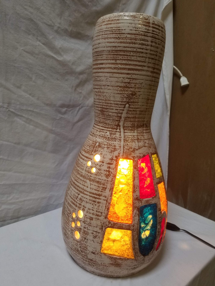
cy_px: 143
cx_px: 108
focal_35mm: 26
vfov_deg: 67.3
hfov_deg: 53.1
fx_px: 215
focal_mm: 4.25
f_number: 1.7
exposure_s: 1/50
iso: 80
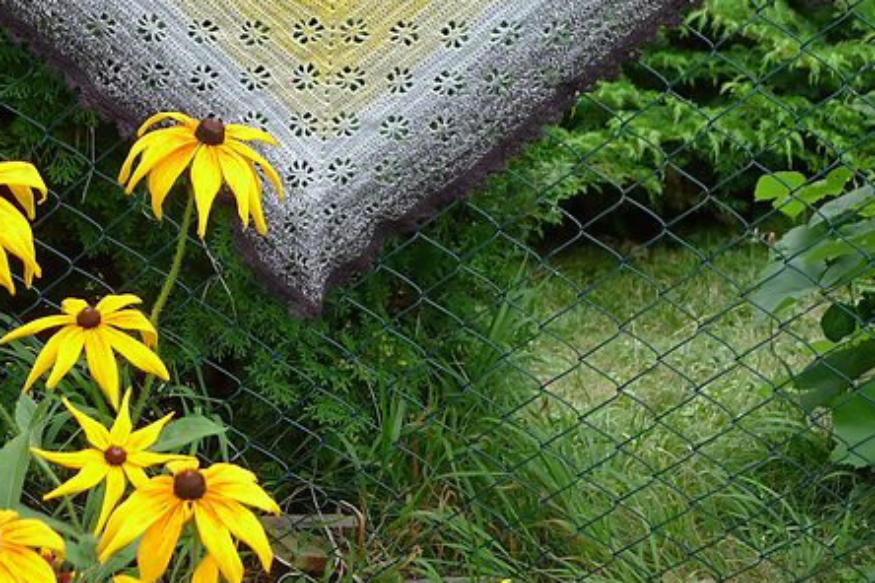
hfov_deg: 27.9
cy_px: 193
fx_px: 1750
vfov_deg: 18.9
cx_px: 288
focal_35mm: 72
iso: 80
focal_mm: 10.7
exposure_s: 1/125
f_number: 2.8
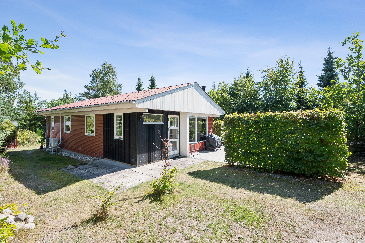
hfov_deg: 95.0
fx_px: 167
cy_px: 122
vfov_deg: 72.1
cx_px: 182
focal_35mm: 16
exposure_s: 1/400
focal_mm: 16.5
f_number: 8
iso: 320
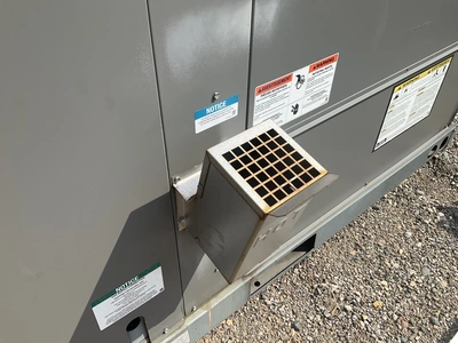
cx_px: 229
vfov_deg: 48.2
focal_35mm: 29
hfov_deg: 61.7
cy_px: 172
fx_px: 384
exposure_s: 1/2227
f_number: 1.8
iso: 25
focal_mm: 3
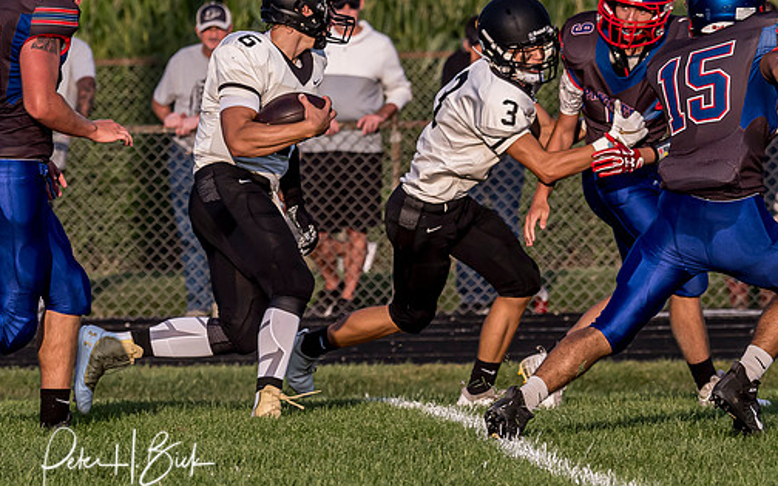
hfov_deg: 3.5
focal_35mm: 605
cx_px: 295
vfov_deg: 2.2
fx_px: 12828
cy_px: 180
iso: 500
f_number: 4.5
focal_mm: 150
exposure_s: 1/2000
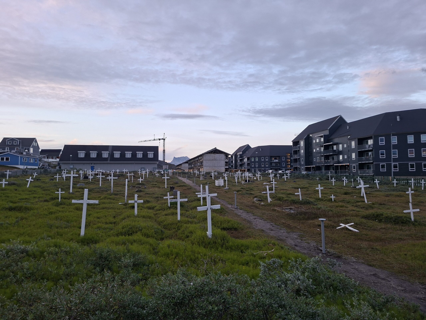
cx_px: 213
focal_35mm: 23
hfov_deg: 73.9
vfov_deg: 58.9
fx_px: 283
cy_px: 160
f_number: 1.8
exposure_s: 1/109
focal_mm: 5.54
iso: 50
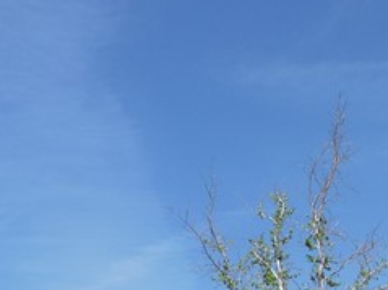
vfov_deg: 13.3
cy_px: 473
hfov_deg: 18.7
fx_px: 1154
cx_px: 367
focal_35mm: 103
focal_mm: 4.3
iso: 100
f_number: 3.3
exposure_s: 1/1250
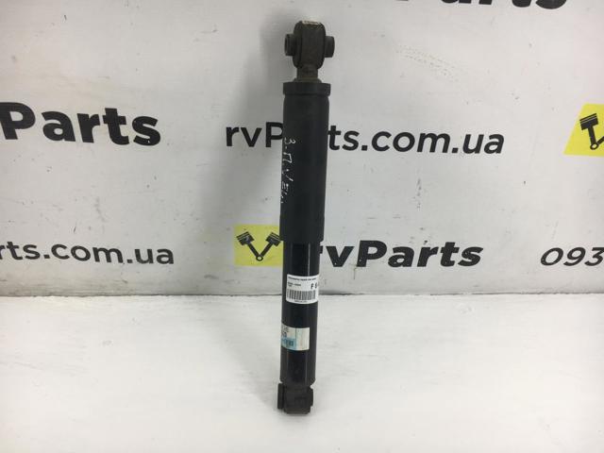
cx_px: 302
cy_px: 226
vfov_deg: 48.2
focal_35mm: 29
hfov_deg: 61.7
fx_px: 506
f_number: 2.2
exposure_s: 1/100
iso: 32
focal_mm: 4.15
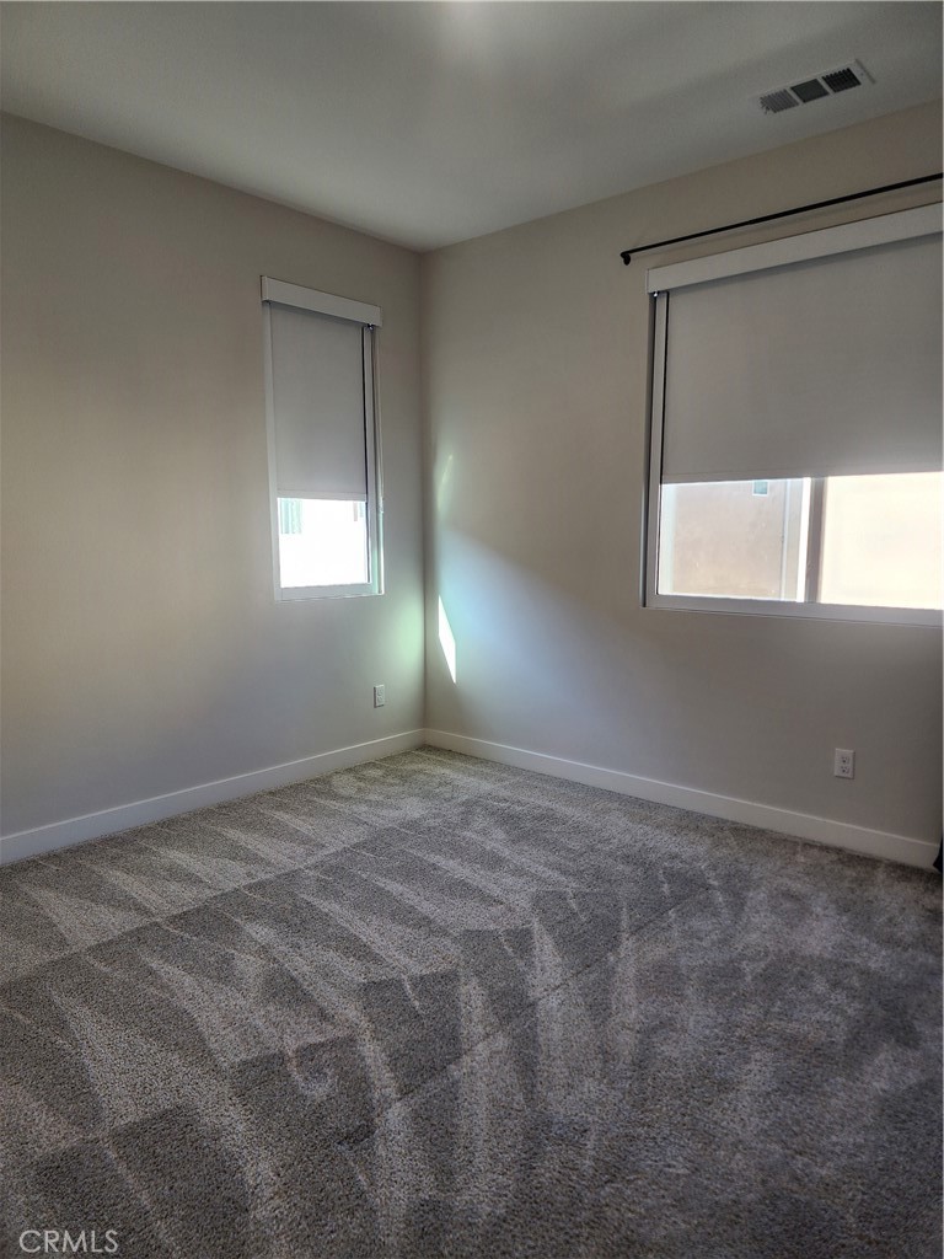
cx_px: 472
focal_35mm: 23
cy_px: 630
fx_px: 836
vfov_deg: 73.9
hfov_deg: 58.9
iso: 80
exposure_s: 1/120
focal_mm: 6.4
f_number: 1.8
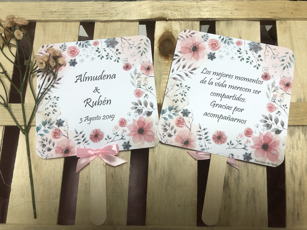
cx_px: 154
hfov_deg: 63.4
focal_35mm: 28
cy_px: 115
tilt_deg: -78.6
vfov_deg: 49.7
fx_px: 248
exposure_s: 1/25
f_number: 1.8
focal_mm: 4
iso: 40
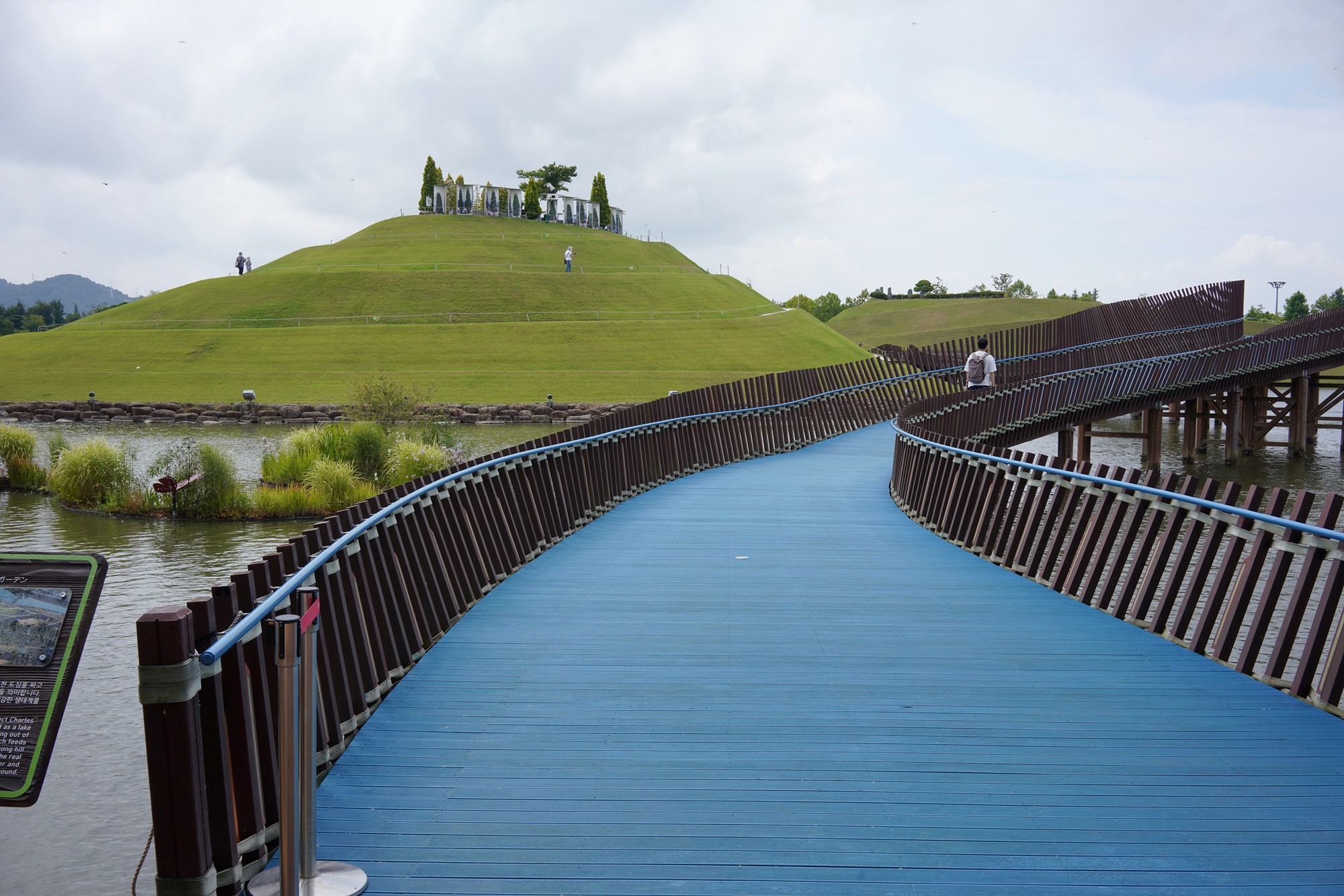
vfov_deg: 37.9
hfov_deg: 54.4
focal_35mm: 35
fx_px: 1307
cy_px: 448
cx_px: 672
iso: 100
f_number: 13
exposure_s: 1/100
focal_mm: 35
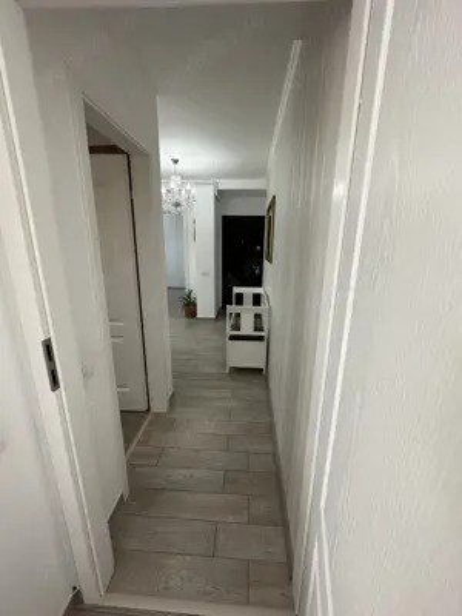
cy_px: 308
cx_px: 231
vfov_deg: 102.1
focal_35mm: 14
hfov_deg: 85.7
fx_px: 249
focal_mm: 2.22
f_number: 2.2
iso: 100
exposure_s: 1/99
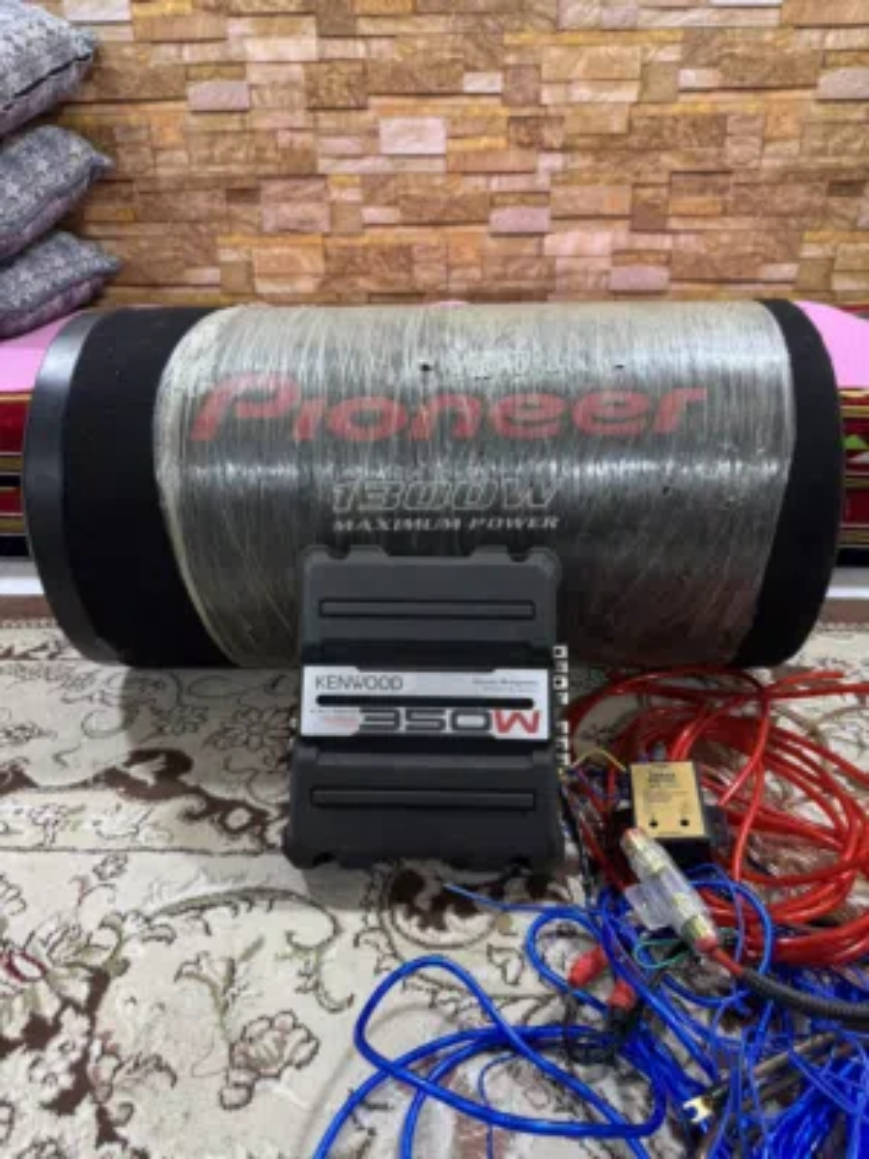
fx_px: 803
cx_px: 434
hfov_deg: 56.8
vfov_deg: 71.6
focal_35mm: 24
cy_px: 580
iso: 250
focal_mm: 6.76
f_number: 1.78
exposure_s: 1/50
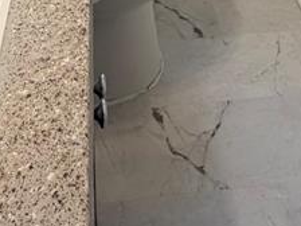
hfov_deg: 30.2
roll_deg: -1.3
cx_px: 181
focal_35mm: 64
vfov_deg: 16.6
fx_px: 557
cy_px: -239
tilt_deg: -14.6
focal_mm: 2.22
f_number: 2.2
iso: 125
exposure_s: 1/120
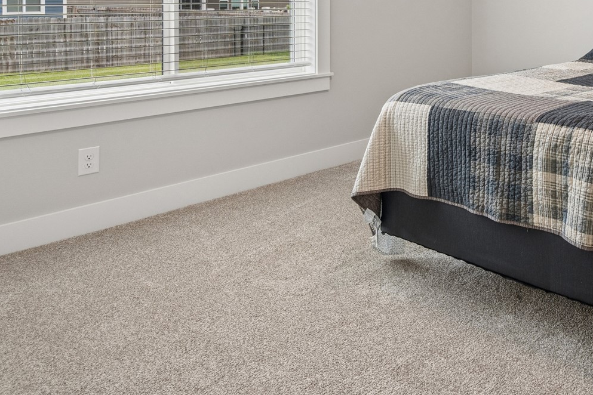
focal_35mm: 35
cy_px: -1
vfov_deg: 34.4
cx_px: 581
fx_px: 576
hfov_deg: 46.4
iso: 400
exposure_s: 1/20
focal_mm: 16
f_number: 9
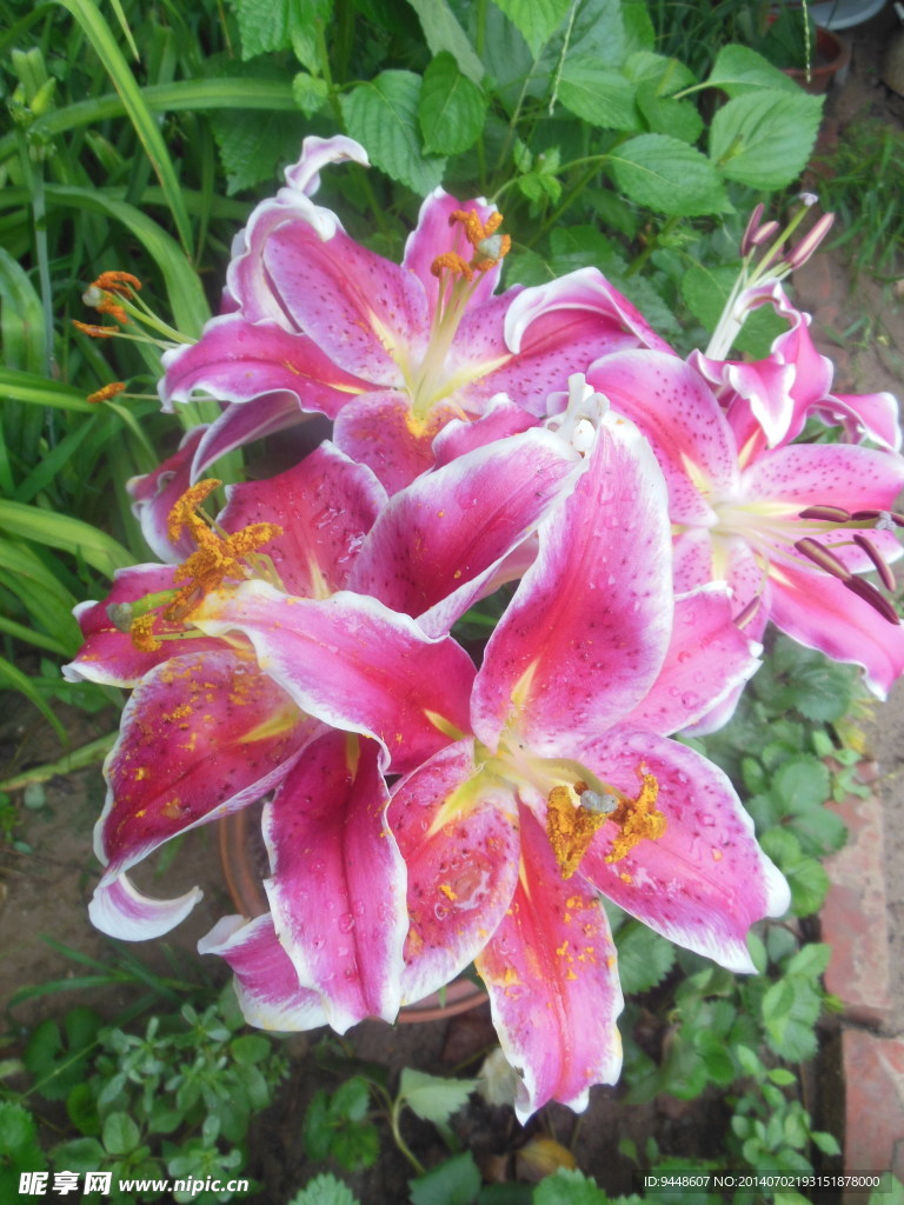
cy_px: 602
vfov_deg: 69.4
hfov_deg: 54.9
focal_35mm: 25
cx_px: 452
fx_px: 871
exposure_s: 1/30
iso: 125
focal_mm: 4.5
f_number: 3.2
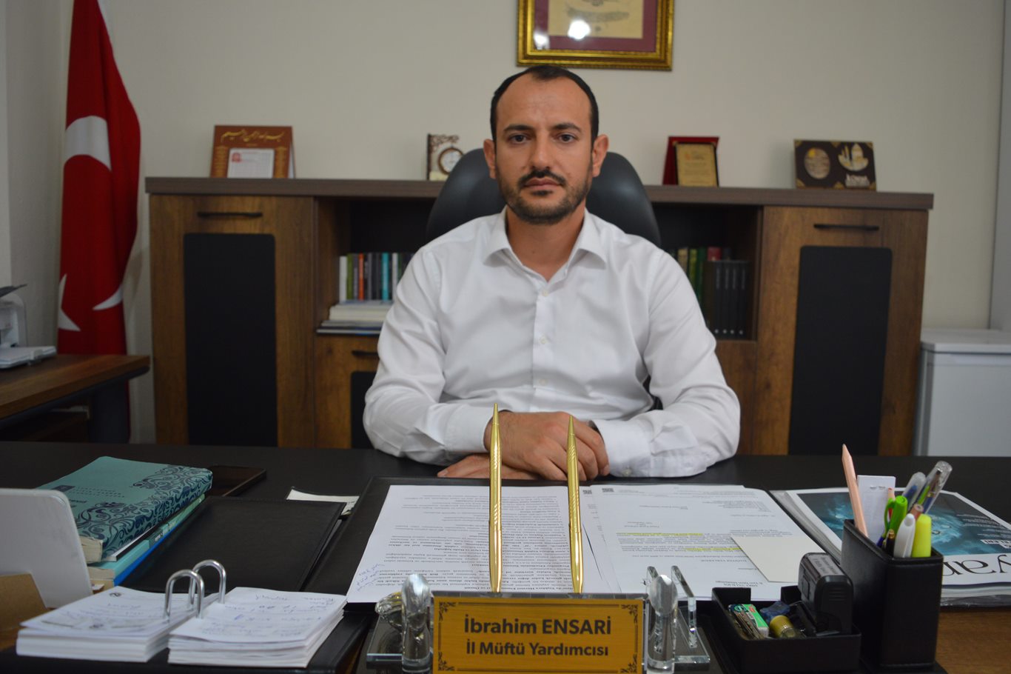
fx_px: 758
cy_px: 337
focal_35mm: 27
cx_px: 506
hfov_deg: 67.4
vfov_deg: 47.9
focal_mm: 18
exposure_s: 1/50
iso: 400
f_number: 3.5
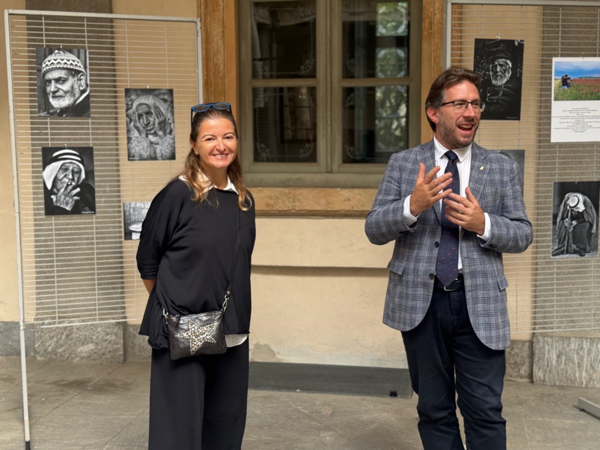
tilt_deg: -6.1
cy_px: 225
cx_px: 300
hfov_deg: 39.7
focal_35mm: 48
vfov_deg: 30.3
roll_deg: -0.2
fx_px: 832
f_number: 1.78
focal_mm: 6.76
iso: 50
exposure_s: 1/139
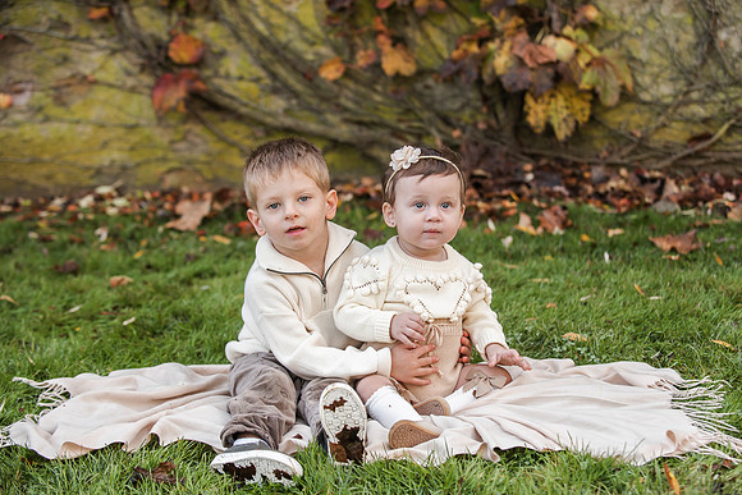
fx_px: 1562
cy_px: 268
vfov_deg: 18.0
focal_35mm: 76
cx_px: 402
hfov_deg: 26.7
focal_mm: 70
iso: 800
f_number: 3.5
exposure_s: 1/1000
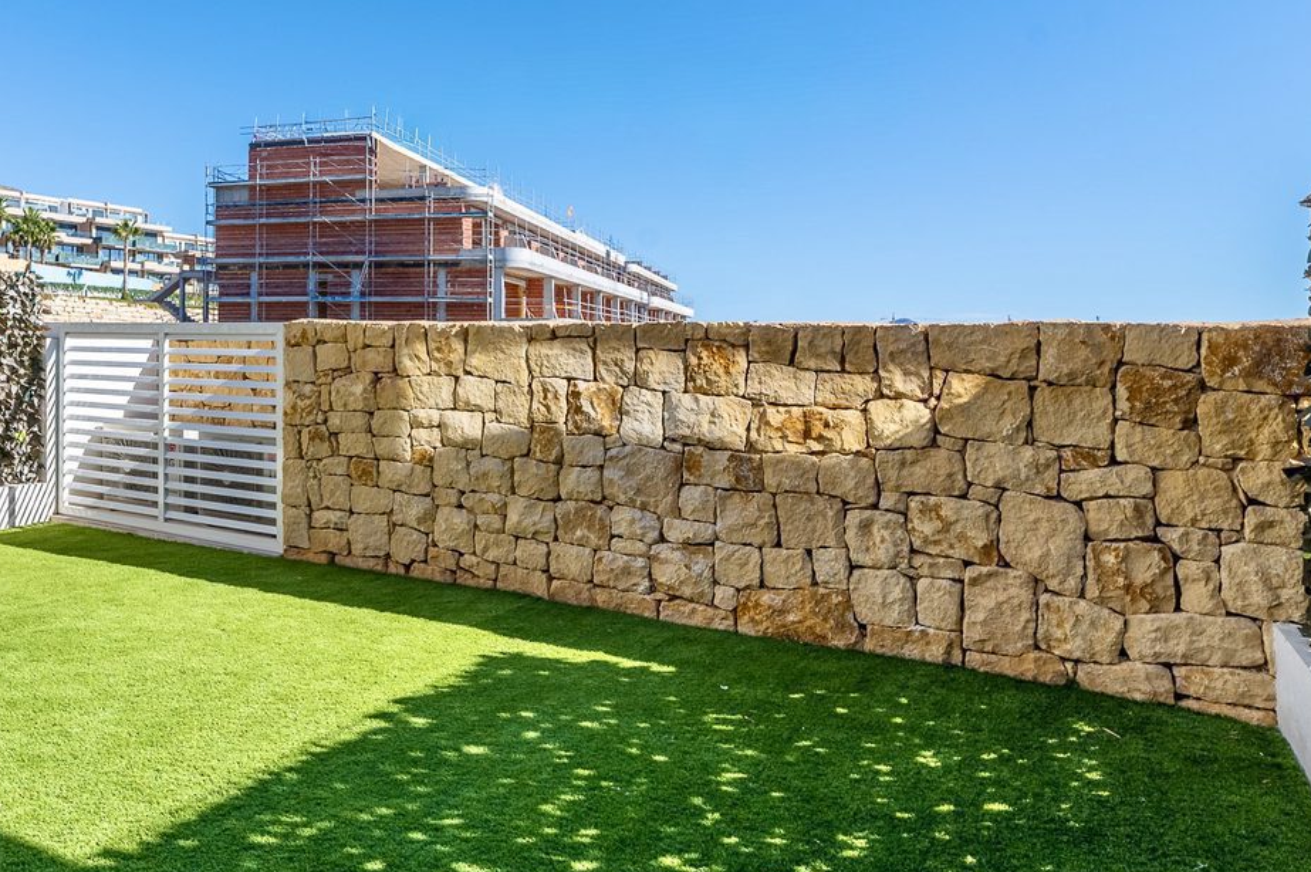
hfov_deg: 67.2
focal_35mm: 26
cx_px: 419
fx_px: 946
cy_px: 347
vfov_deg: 49.2
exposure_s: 1/8000
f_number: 9
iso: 100
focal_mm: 15
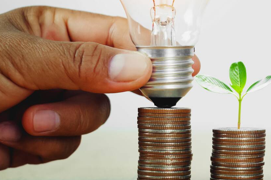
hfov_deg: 20.3
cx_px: 262
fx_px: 738
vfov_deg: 13.9
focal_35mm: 98
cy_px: 34
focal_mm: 50
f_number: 4
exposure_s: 1/125
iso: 1250
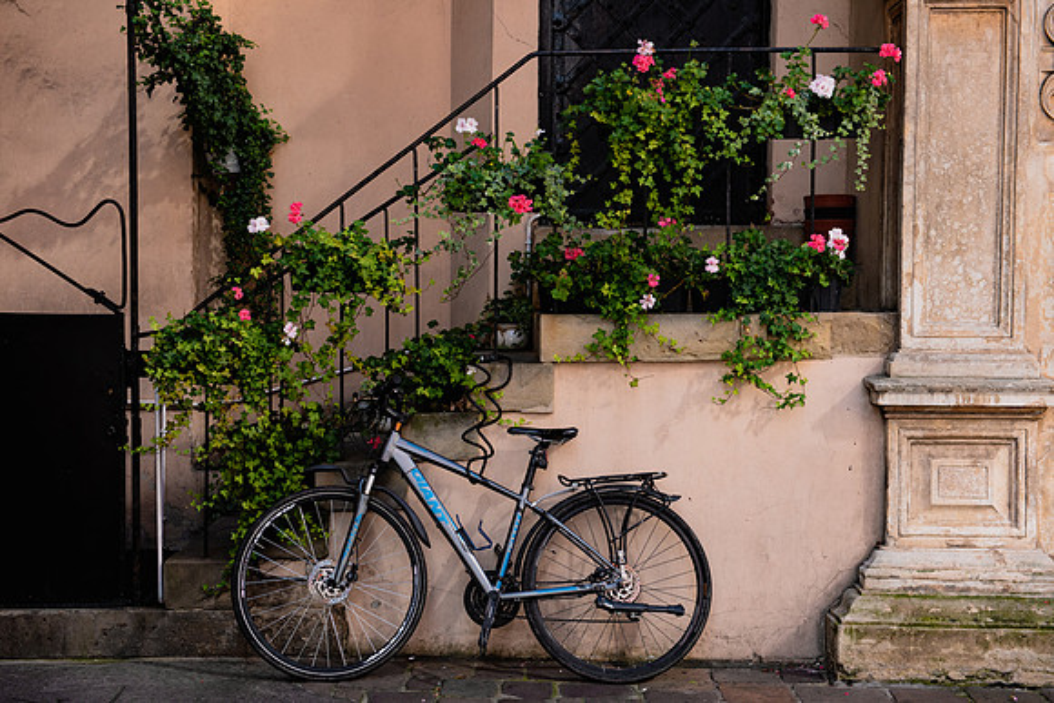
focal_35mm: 56
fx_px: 1640
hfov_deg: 35.6
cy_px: 352
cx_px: 527
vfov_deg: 24.2
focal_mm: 56
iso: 400
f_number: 5.6
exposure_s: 1/400
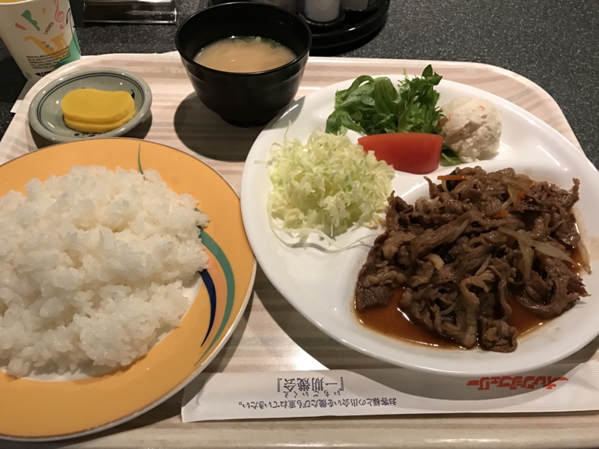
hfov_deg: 63.4
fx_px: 485
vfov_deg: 49.7
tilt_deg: -51.4
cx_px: 300
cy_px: 224
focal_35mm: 28
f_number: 1.8
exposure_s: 1/15
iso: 50
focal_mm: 3.99
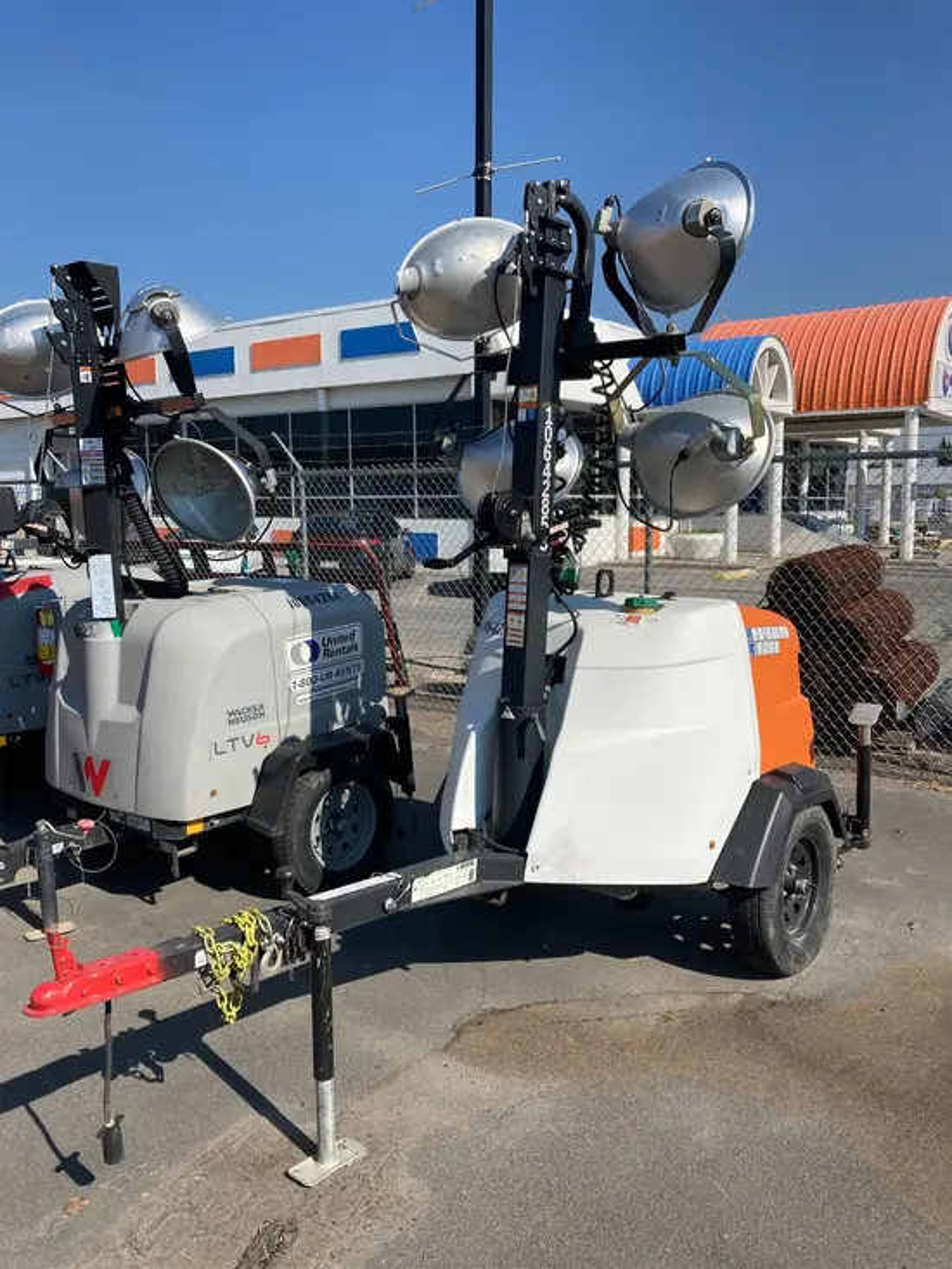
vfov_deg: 63.4
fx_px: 1026
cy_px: 634
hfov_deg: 49.8
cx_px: 476
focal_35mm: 28
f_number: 1.8
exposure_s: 1/2525
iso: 20
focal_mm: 3.99
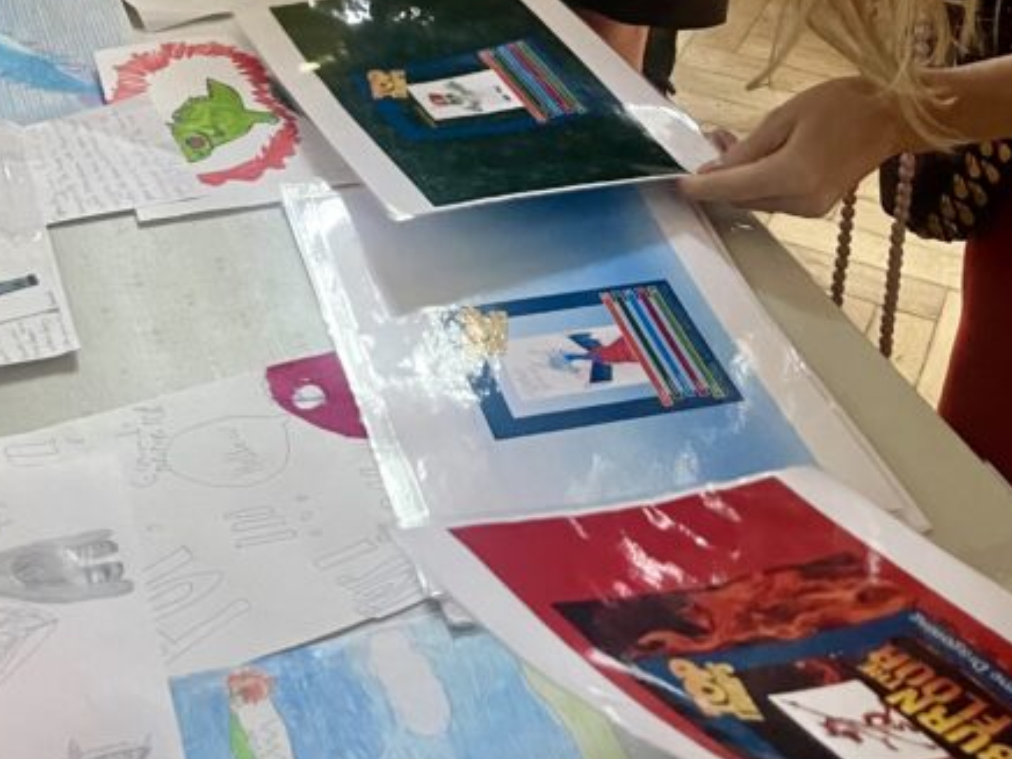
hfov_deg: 31.6
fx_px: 1783
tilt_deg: -23.4
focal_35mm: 61
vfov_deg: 22.5
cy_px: -104
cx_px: 415
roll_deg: -3.3
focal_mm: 5.1
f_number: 1.6
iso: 500
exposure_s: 1/49
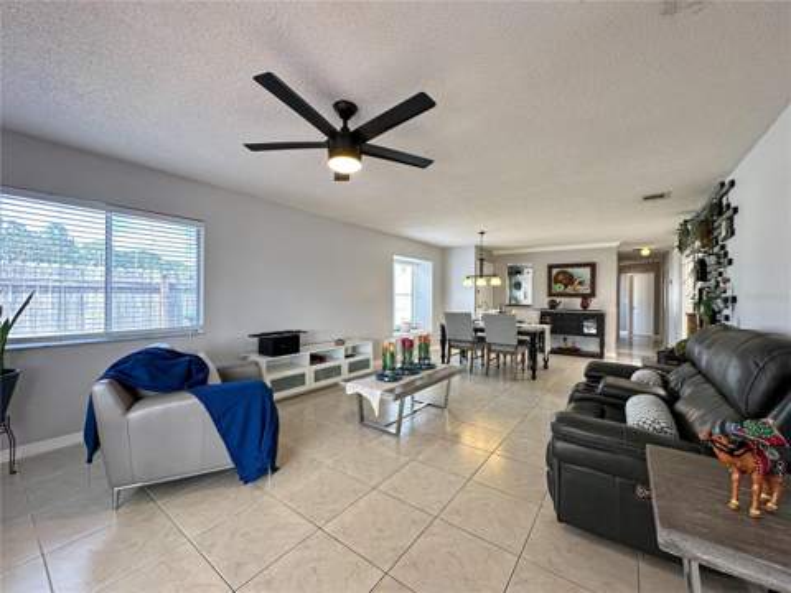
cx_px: 396
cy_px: 296
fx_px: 320
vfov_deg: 85.7
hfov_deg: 102.1
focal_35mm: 14
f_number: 2.2
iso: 160
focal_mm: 2.22
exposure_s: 1/120
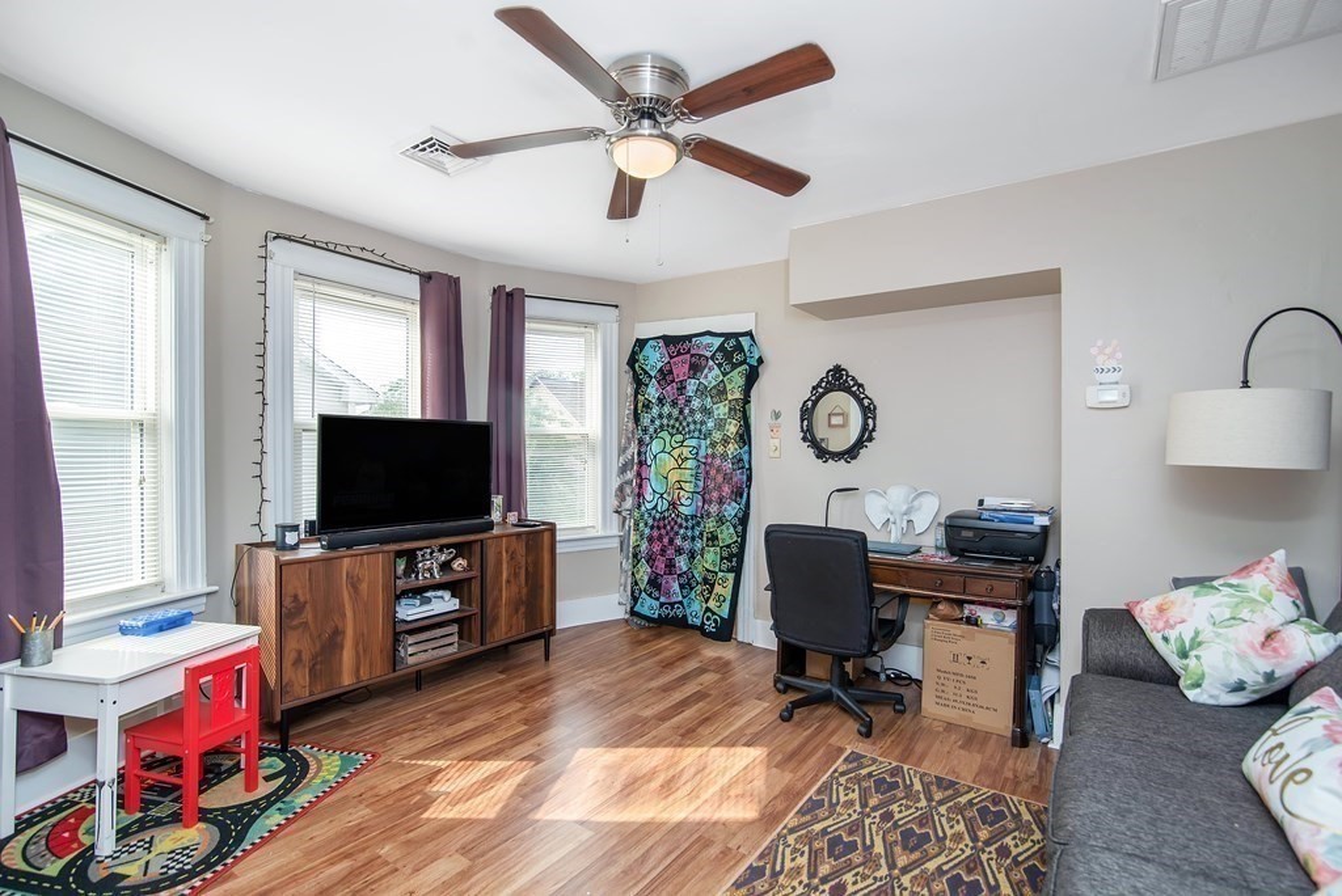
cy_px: 448
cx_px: 671
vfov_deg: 73.8
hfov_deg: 96.7
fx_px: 597
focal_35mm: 16
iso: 100
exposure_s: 1/125
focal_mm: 16
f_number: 5.6
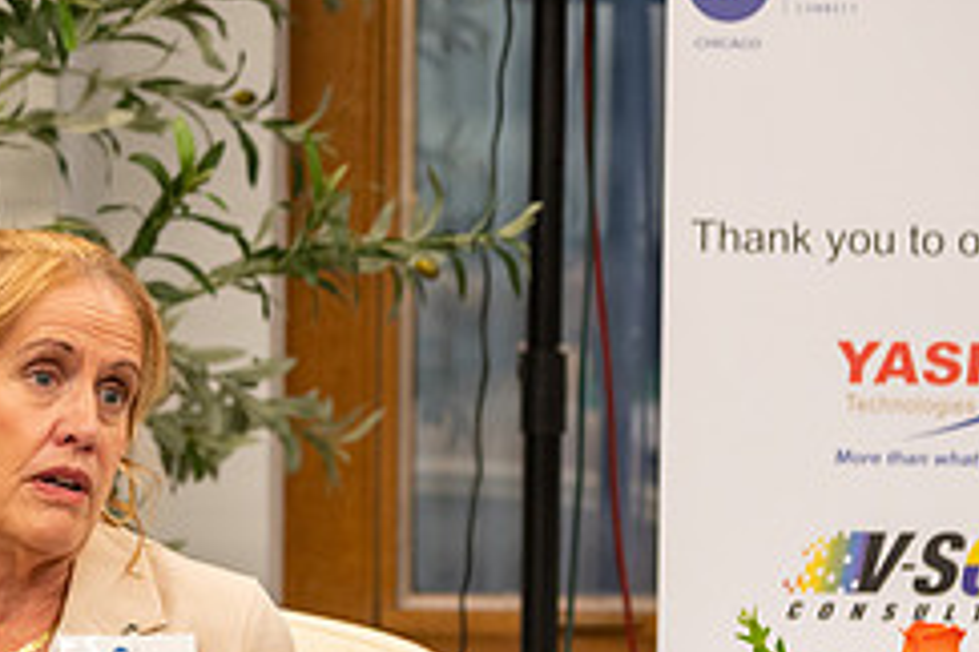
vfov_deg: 5.1
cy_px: 684
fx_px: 7260
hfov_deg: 7.7
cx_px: 234
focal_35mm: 267
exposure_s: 1/100
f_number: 4
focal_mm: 112
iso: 1600
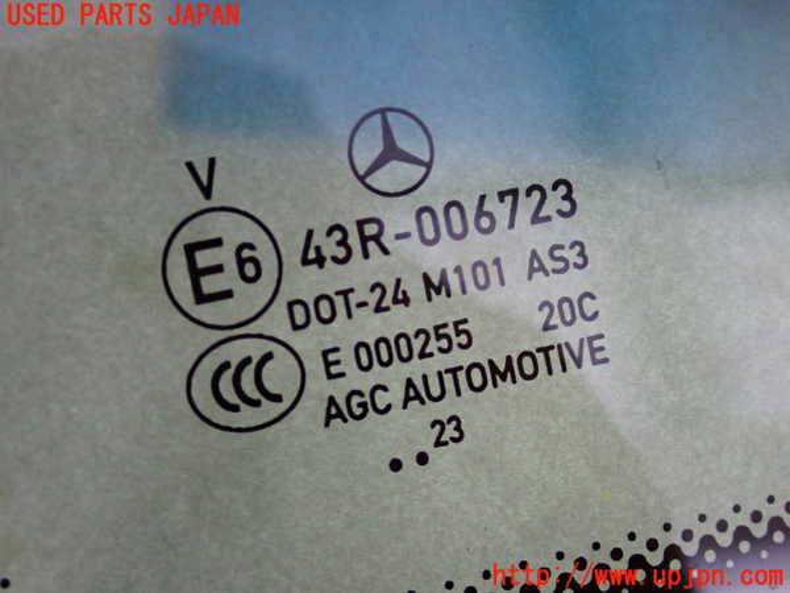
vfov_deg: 18.0
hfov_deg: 23.8
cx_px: 395
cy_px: 296
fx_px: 1871
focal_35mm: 82
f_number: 4.3
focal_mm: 14.62
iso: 500
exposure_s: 1/80
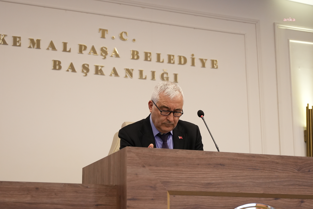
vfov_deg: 19.5
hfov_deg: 28.8
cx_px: 156
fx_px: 609
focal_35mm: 70
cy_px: 104
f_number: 2.8
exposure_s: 1/125
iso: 2000
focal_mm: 46.9
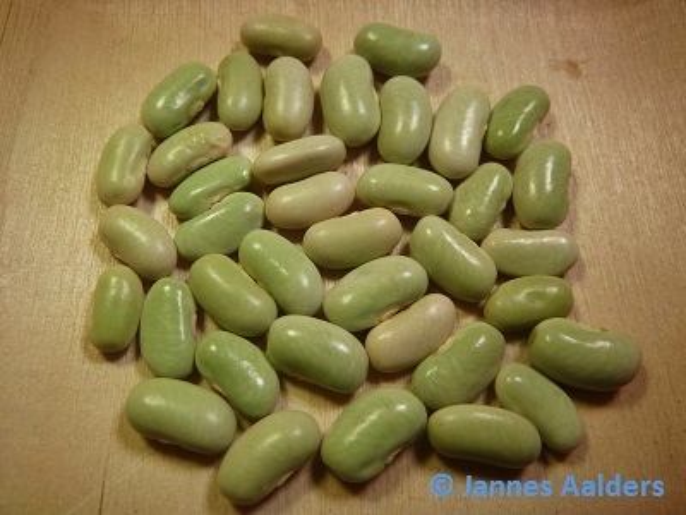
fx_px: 495
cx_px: 343
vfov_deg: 54.9
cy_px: 258
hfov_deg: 69.4
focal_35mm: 25
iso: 80
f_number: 4
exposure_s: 1/320
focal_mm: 4.1
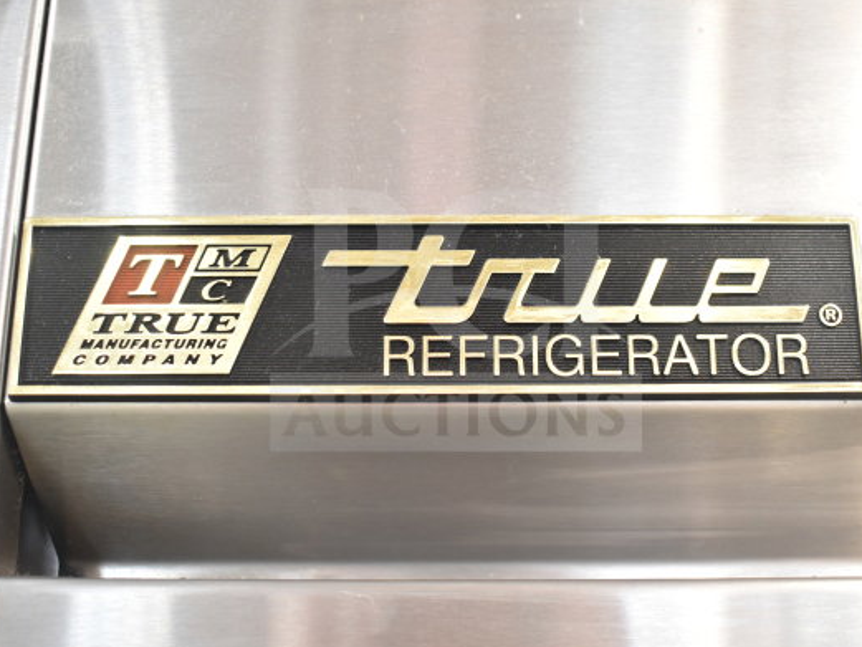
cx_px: 455
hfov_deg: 41.6
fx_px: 1135
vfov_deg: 31.8
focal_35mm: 46
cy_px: 320
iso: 1250
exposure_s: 1/40
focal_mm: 27
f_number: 4
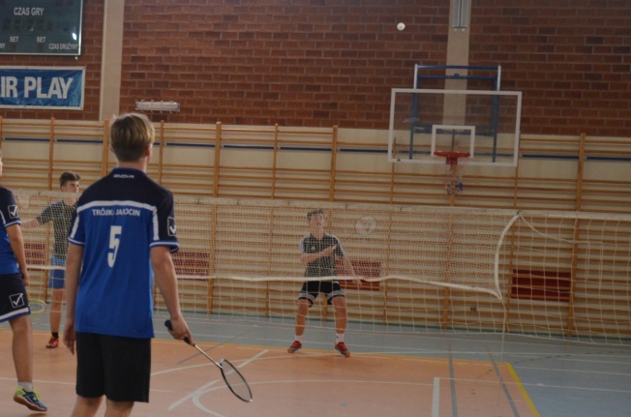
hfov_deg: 30.0
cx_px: 151
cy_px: 288
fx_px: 1154
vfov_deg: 20.4
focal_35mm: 66
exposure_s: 1/200
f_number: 4
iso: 1600
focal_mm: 28
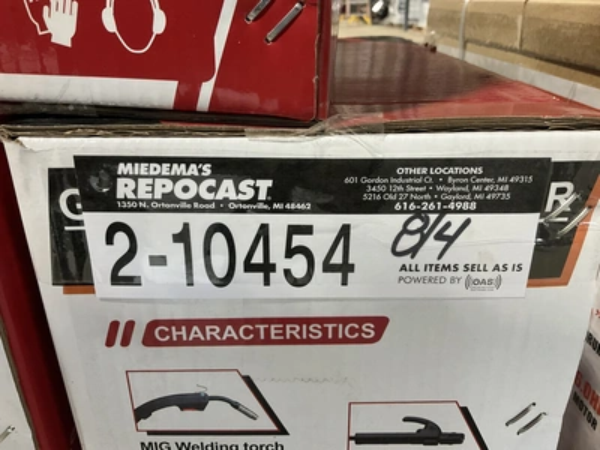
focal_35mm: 29
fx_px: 503
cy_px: 225
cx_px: 300
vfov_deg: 48.2
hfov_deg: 61.7
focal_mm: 3
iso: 200
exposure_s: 1/60
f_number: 1.8
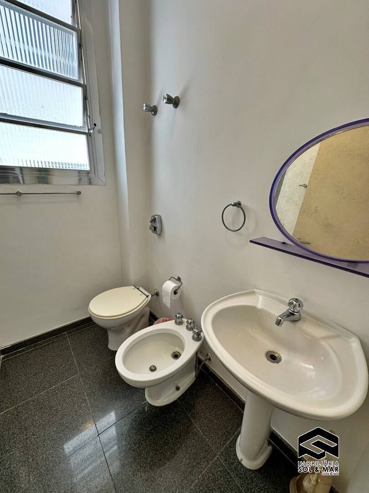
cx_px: 184
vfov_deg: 102.1
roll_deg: -3.0
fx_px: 199
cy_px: 246
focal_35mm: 14
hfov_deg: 85.7
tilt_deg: -17.6
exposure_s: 1/120
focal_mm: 2.22
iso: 100
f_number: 2.2
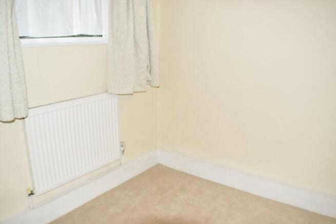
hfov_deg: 49.5
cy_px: 112
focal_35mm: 39
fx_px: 364
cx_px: 168
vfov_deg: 34.2
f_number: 7.1
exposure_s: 1/60
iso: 125
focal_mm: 26
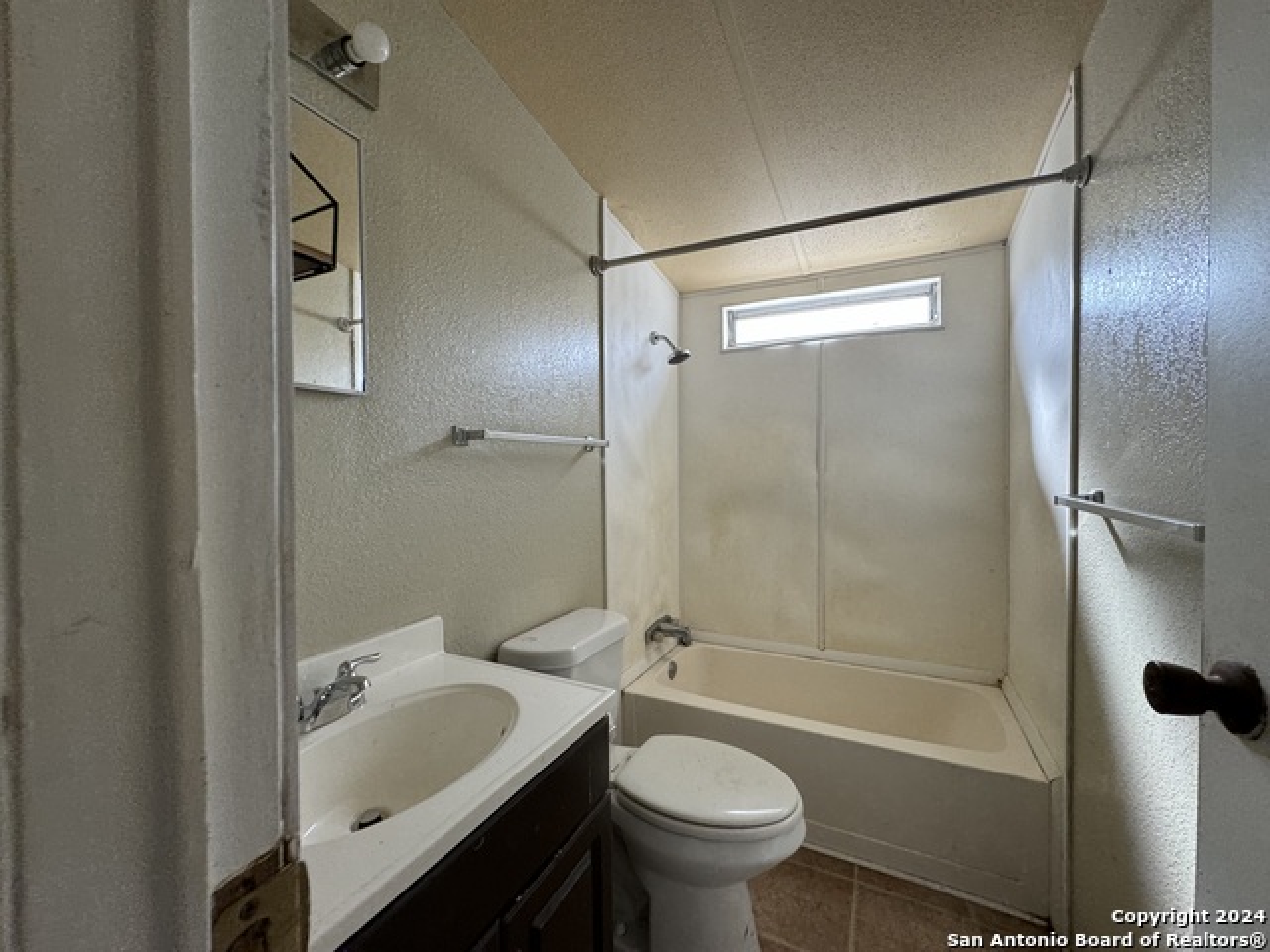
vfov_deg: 85.7
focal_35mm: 14
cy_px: 476
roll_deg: -2.1
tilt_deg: -1.9
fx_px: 514
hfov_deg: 102.1
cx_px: 635
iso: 80
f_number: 2.2
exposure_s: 1/99
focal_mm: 2.22
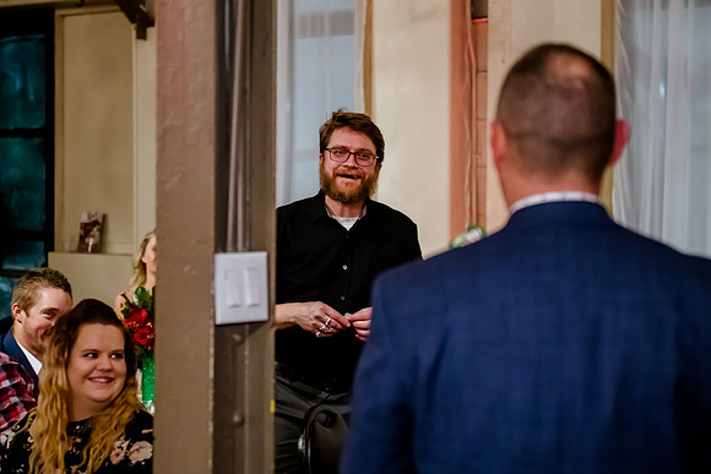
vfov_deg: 15.4
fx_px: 1756
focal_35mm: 89
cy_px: 202
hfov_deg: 22.9
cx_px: 335
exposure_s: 1/200
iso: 5000
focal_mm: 70
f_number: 2.8
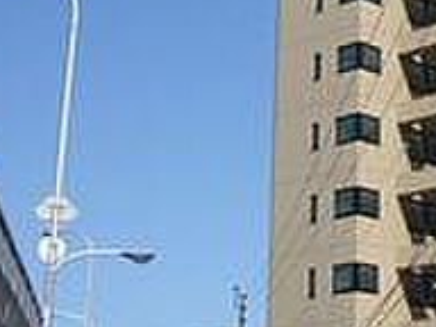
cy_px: 120
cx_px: 520
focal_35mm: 103
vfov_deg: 14.4
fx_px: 1297
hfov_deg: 18.1
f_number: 5.6
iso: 80
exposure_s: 1/400
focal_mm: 4.6
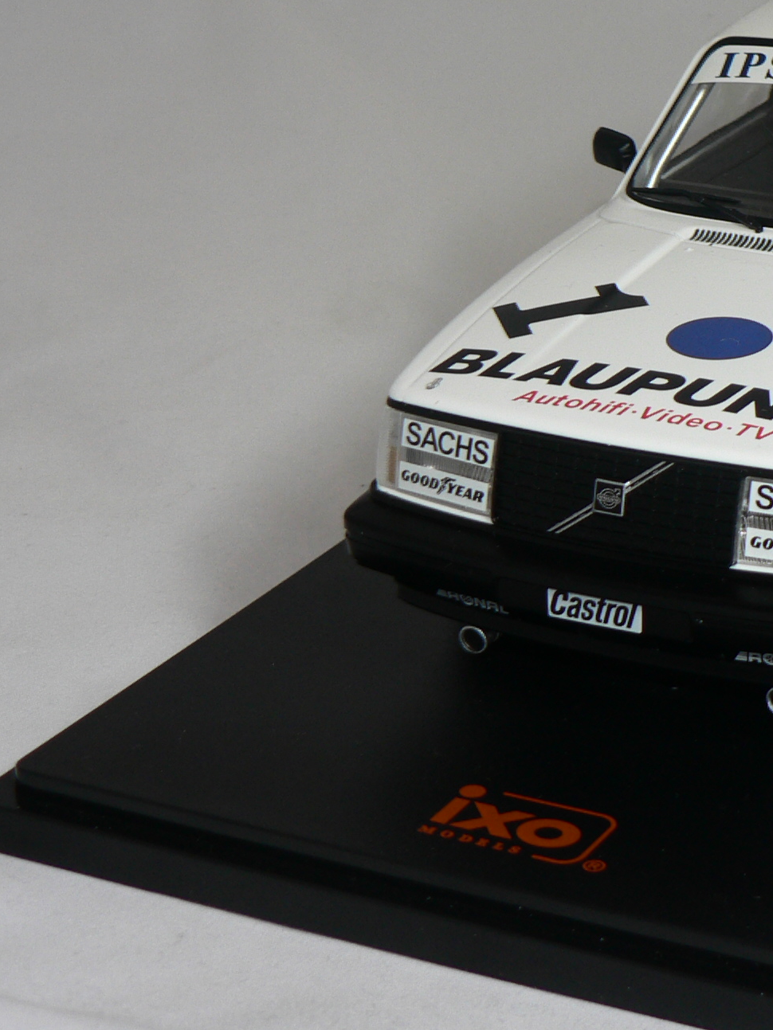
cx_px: 799
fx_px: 3007
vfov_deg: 19.3
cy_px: 272
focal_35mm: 101
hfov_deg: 14.4
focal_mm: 8.4
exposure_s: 1/60
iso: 80
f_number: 2.8
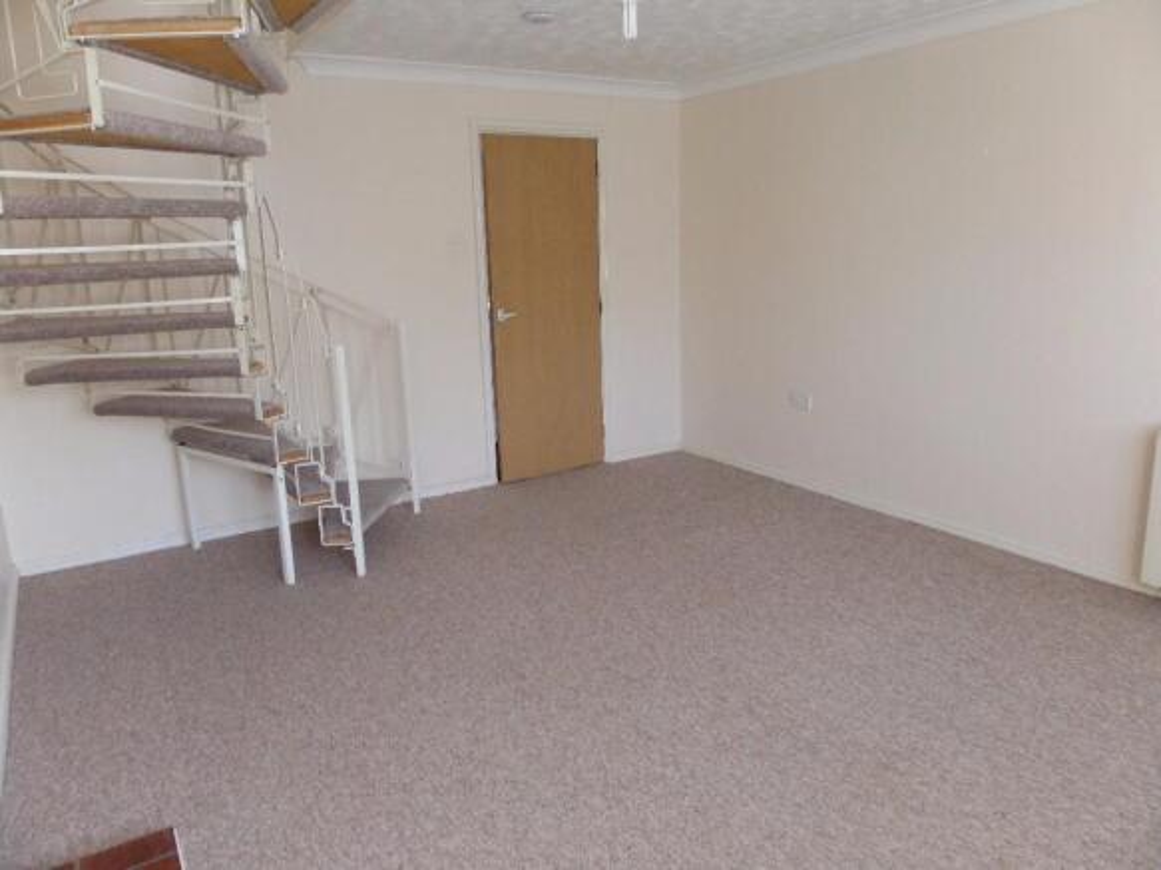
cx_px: 580
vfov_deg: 56.8
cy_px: 435
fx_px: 805
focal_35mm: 24
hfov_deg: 71.6
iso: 200
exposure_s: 1/30
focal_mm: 4
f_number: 3.2
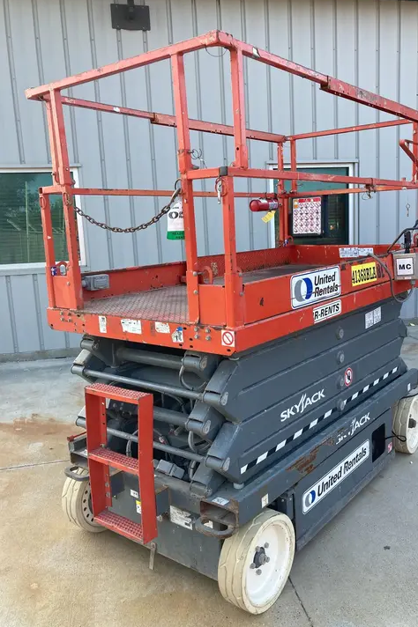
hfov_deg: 43.4
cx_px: 242
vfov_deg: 62.0
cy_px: 317
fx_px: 523
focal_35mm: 30
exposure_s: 1/197
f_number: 1.8
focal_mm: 3.99
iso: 20
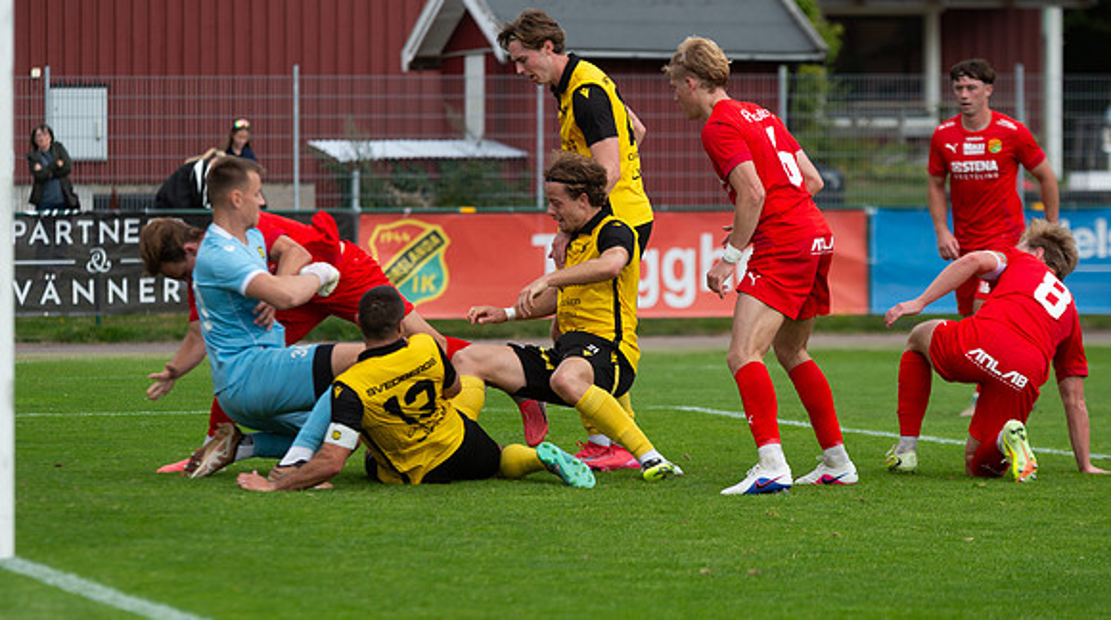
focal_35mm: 236
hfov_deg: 9.1
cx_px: 539
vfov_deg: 5.1
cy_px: 367
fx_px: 6946
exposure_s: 1/1600
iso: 250
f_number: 4
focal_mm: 160
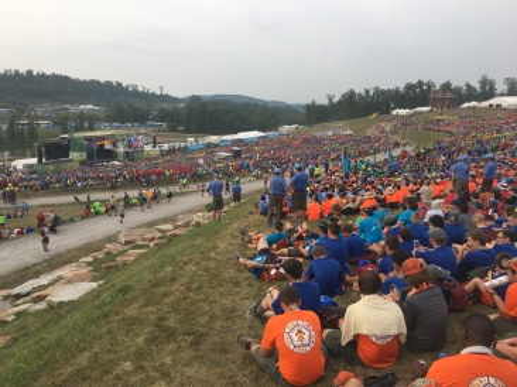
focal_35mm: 29
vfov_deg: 48.2
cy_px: 194
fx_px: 433
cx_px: 258
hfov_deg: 61.7
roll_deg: -0.4
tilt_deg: -11.0
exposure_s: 1/323
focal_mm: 4.15
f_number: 2.2
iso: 25
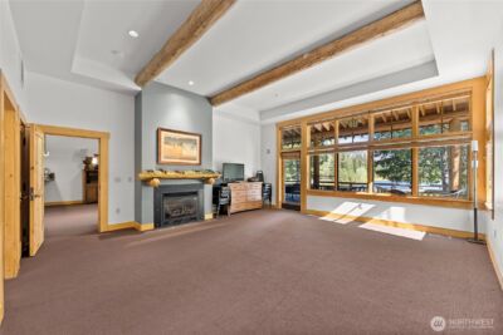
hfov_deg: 104.2
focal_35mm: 14
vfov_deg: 81.3
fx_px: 196
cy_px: 168
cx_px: 252
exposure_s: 1/25
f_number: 2.8
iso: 400
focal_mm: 14
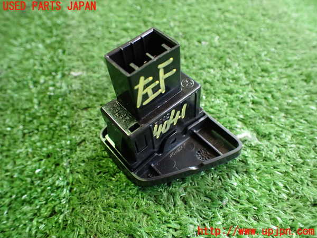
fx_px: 275
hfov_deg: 60.0
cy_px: 119
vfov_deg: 46.8
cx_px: 158
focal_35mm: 30
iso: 800
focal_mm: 5.4
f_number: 2.3
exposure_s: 1/50
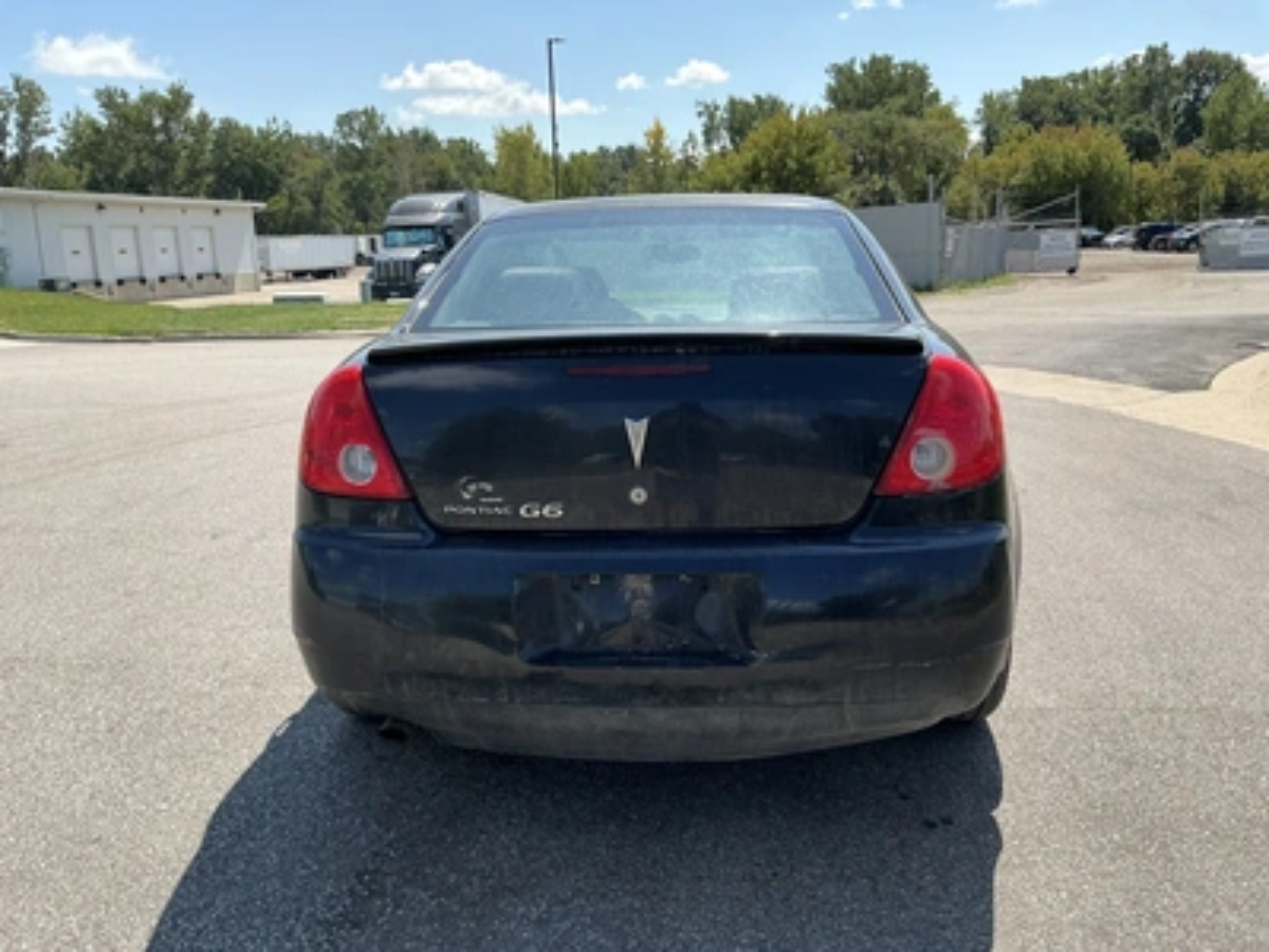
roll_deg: +3.1
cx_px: 634
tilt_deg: -11.8
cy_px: 476
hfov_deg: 63.4
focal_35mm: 28
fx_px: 1026
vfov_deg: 49.7
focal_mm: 3
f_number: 1.8
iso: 25
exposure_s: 1/1451
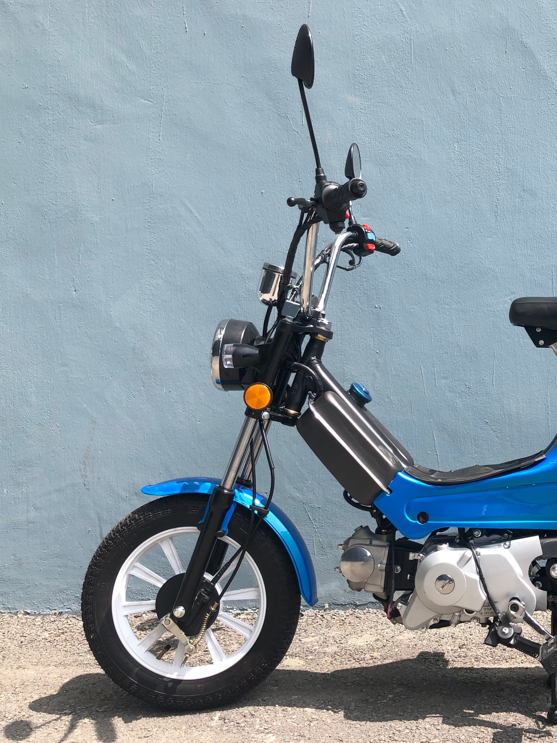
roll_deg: +1.2
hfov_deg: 35.7
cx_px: 489
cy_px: 371
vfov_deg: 49.0
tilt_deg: +1.3
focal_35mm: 38
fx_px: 815
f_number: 1.8
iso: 20
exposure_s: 1/813
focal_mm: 3.99
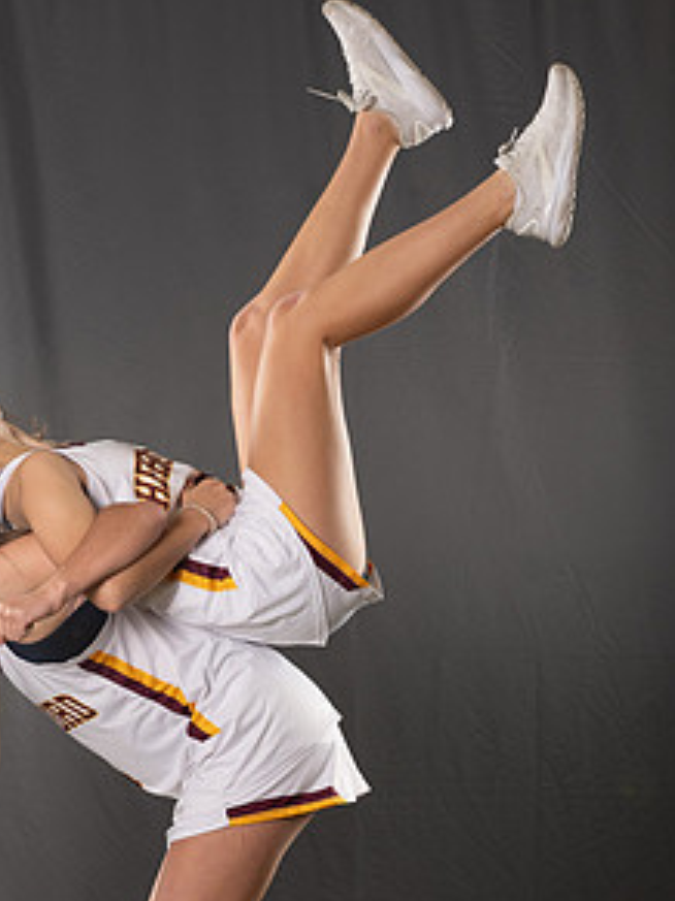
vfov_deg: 11.2
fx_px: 4579
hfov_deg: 8.4
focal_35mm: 176
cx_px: 356
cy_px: 677
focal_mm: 70
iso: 125
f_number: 5.6
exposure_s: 1/160
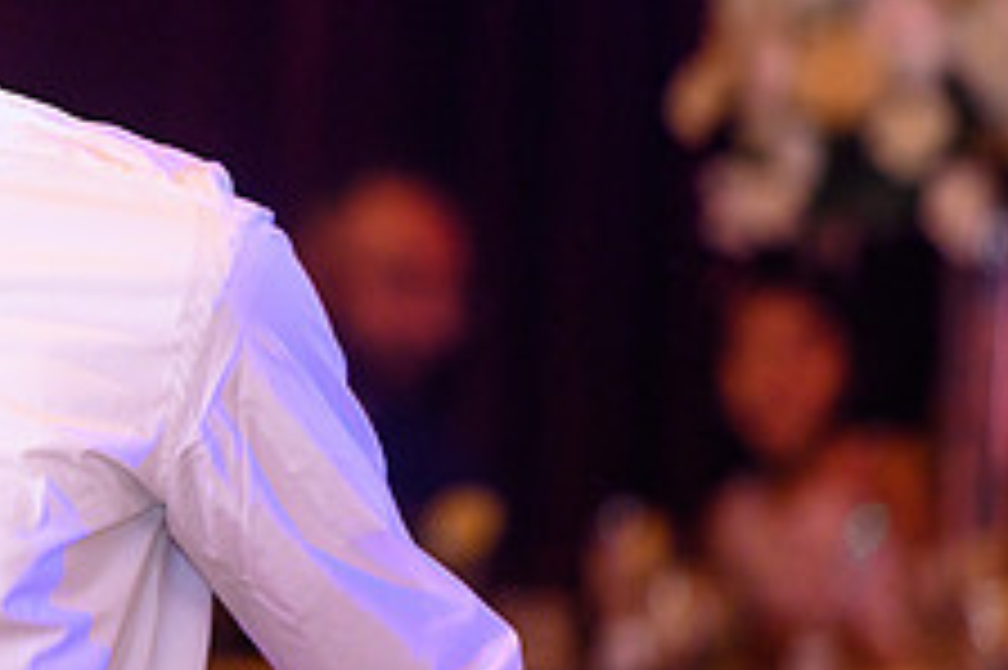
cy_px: -29
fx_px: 13402
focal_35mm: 479
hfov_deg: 4.3
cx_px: -230
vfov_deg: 2.9
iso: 1600
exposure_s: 1/200
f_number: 3.2
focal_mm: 185
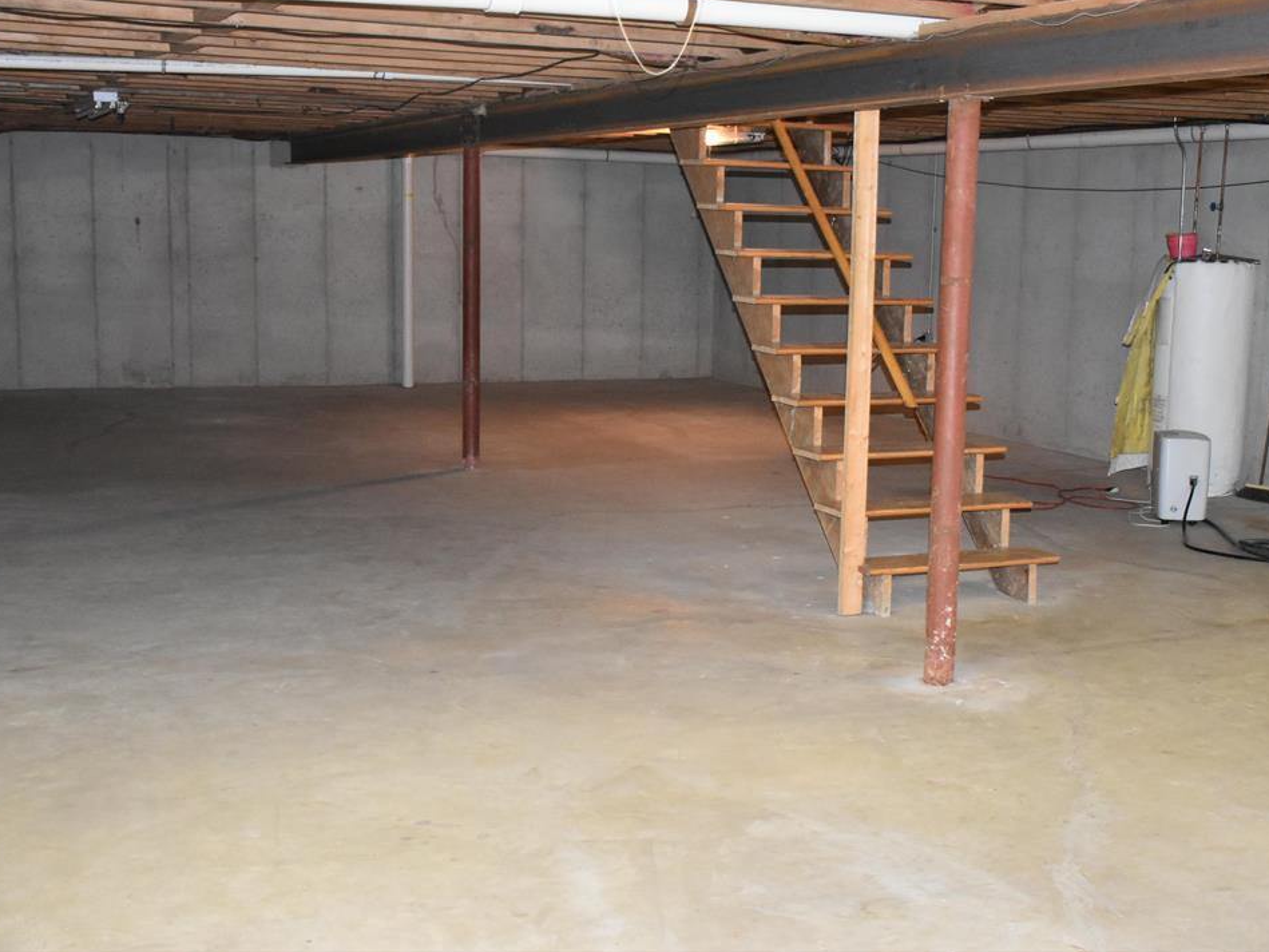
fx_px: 1633
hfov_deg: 42.4
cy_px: 471
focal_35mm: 45
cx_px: 709
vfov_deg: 32.5
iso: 4000
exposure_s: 1/60
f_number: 4
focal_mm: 27
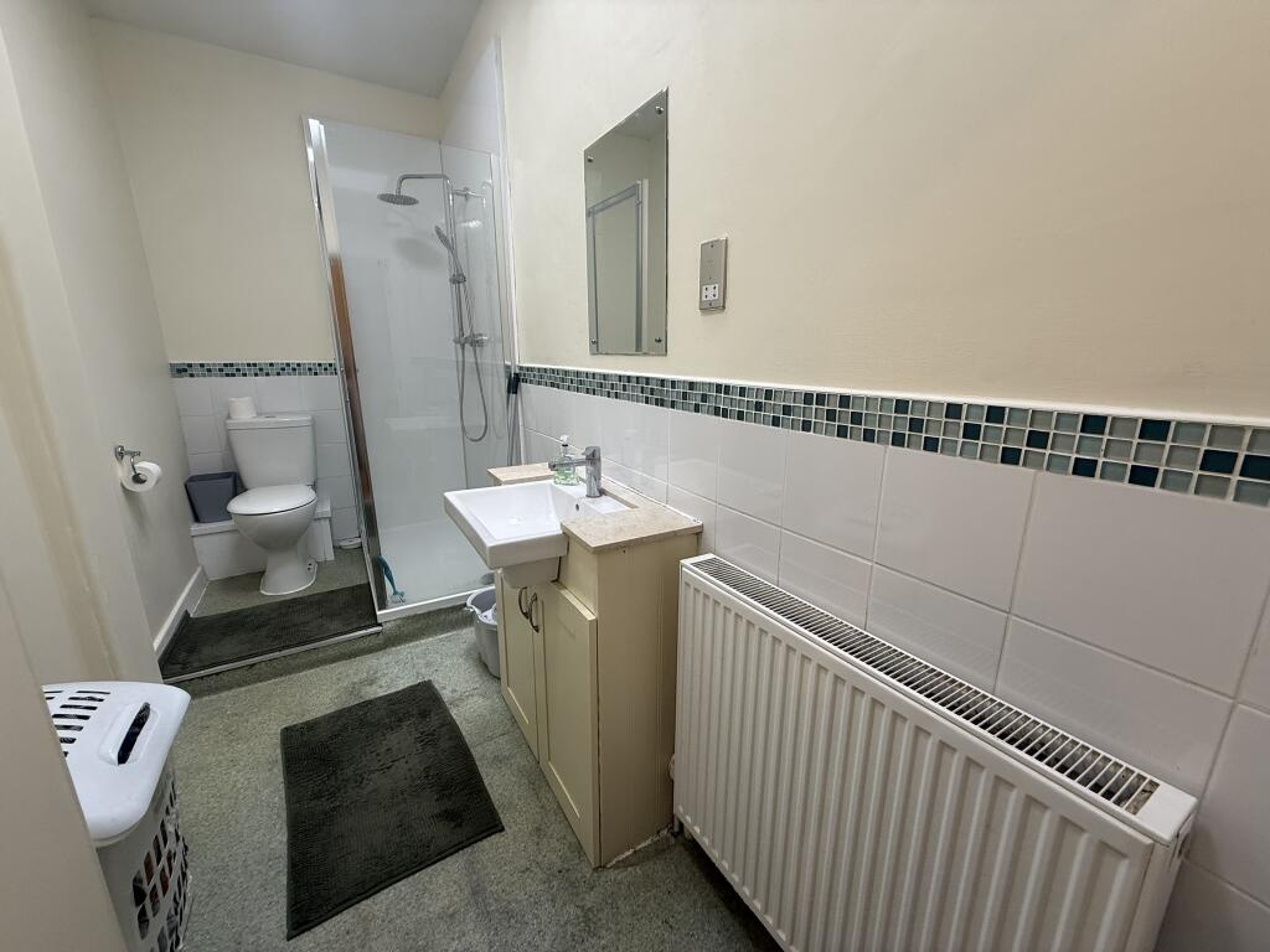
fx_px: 514
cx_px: 635
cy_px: 476
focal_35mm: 14
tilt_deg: -12.7
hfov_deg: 102.1
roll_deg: -0.7
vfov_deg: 85.7
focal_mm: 2.22
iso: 125
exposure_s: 1/100
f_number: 2.2
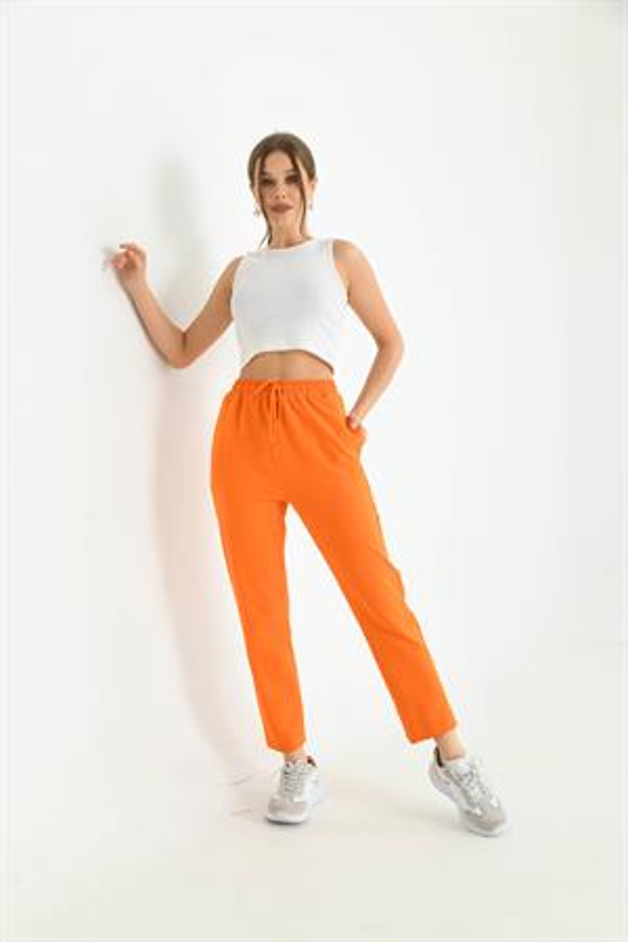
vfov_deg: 46.4
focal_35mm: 42
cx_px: 314
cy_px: 471
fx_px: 1099
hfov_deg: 31.9
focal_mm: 42
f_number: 5.6
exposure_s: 1/125
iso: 160
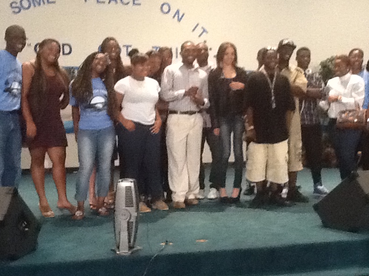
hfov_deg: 47.9
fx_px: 416
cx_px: 187
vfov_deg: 36.8
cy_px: 154
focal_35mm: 39
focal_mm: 2.03
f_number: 2.4
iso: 500
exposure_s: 1/30
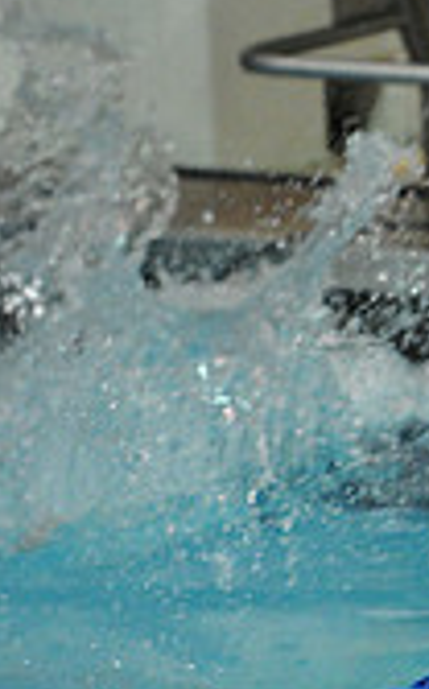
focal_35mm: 460
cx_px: 1122
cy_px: 532
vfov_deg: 4.6
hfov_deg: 2.8
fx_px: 8627
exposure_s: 1/640
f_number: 2.8
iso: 8000
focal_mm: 130
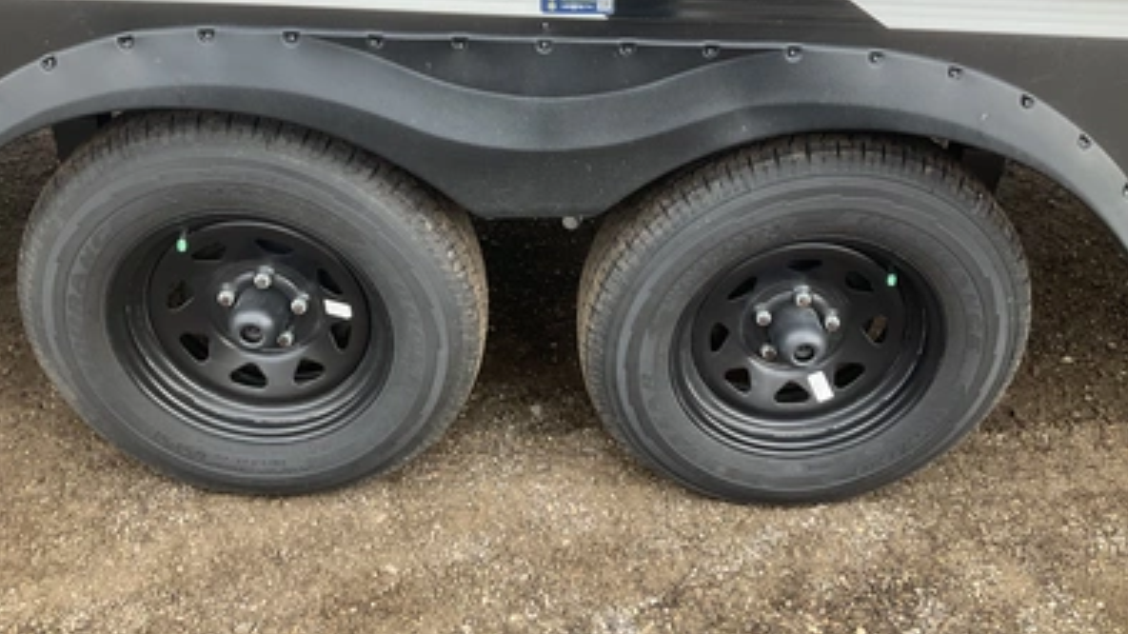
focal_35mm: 32
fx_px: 957
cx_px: 560
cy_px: 288
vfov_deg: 36.6
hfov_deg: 61.0
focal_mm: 3
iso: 25
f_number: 1.8
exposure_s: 1/178
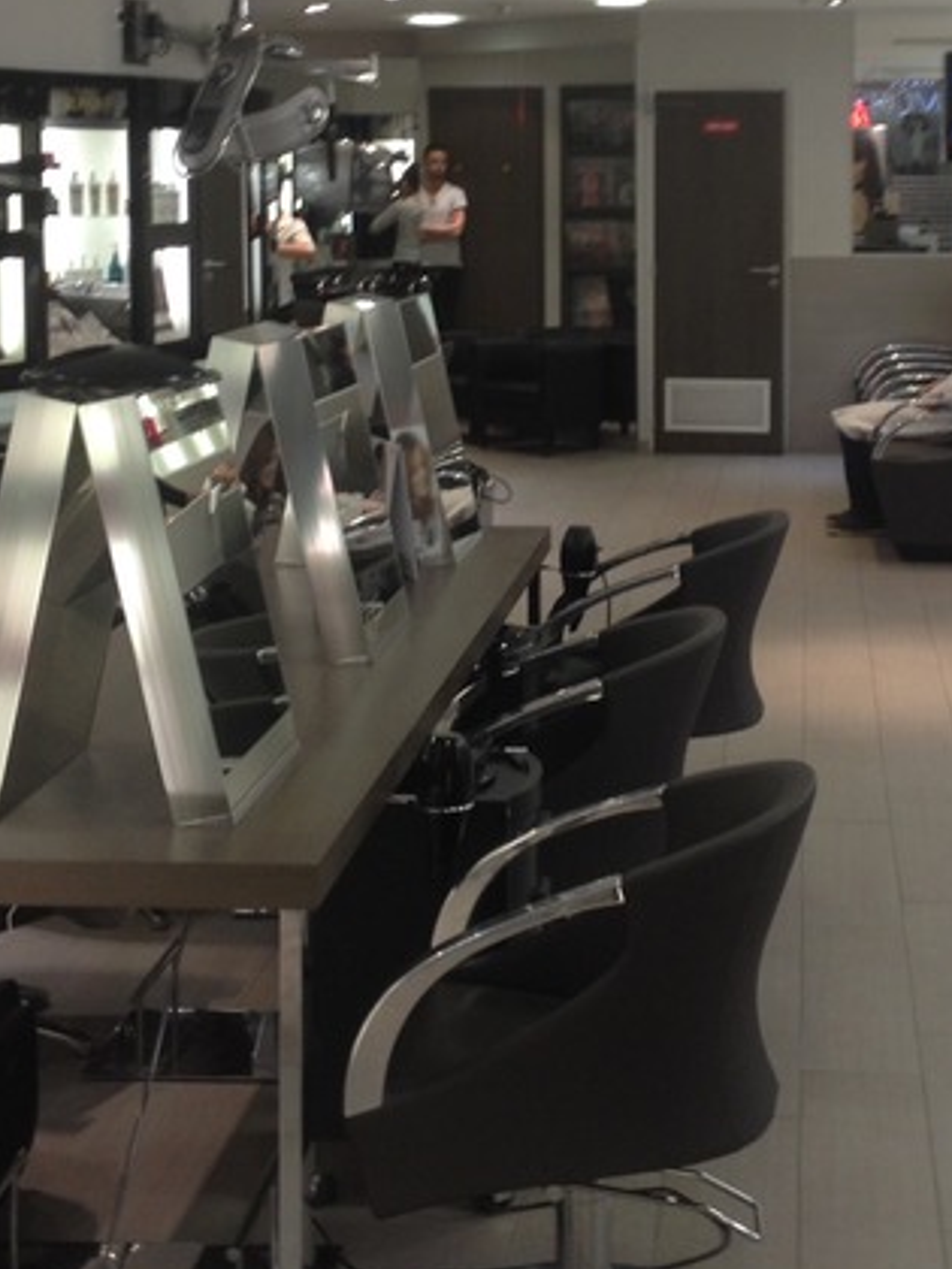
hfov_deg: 19.6
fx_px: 2750
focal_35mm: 75
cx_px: 653
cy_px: 397
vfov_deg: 25.8
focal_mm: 4.28
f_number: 2.4
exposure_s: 1/30
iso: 50
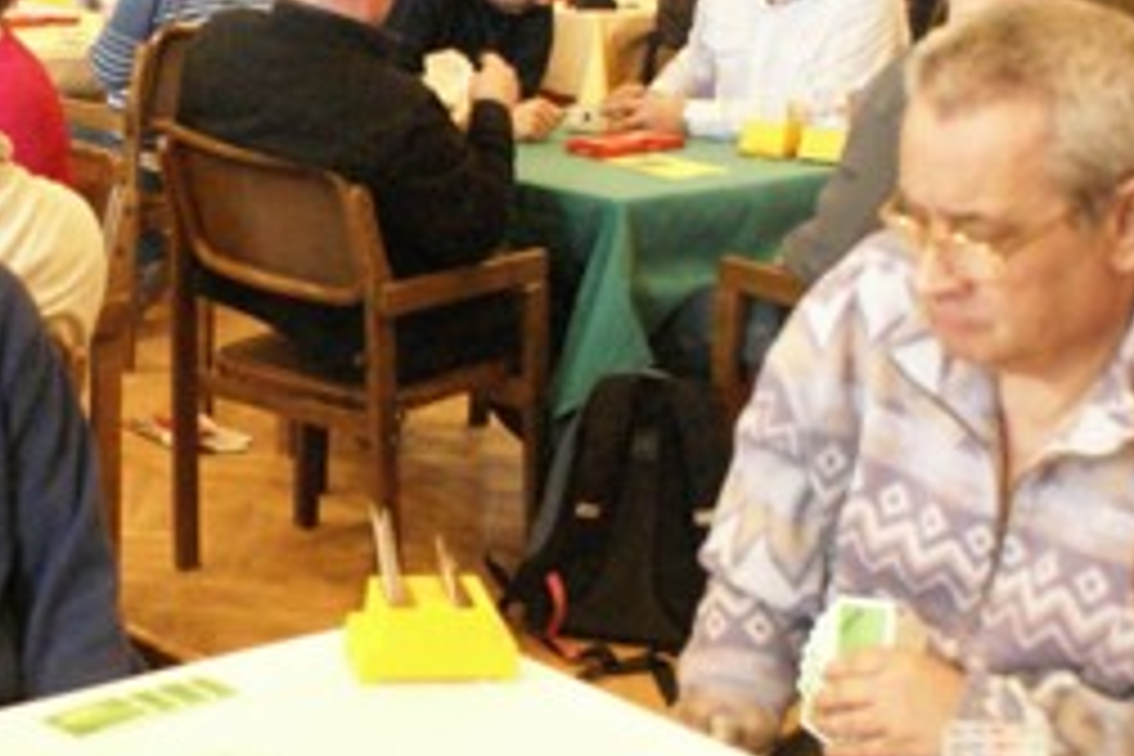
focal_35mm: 75
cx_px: 243
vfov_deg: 18.2
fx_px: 2362
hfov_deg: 26.5
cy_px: 464
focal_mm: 18
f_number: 3.5
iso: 1600
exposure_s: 1/15
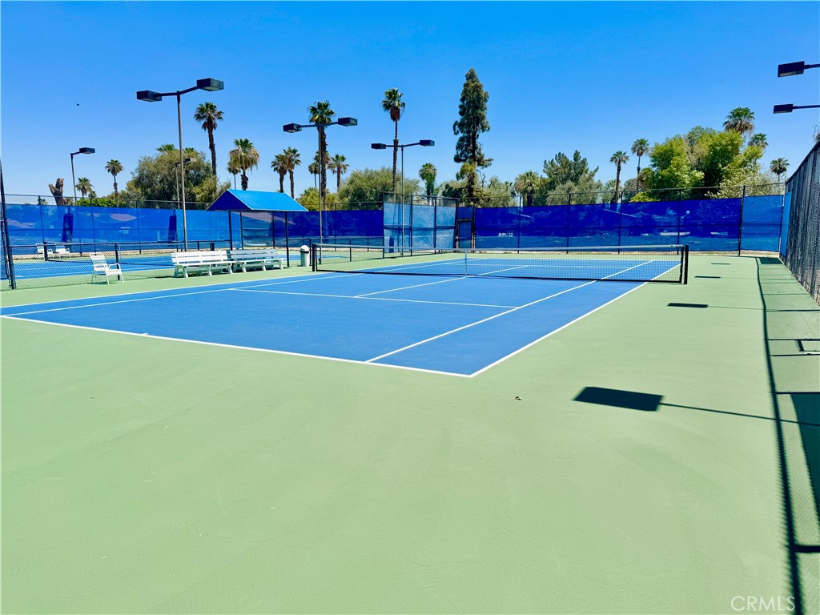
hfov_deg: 71.6
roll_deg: -0.8
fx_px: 569
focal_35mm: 24
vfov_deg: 56.8
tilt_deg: -10.2
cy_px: 308
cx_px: 410
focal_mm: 6.76
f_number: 1.78
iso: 80
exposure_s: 1/6410
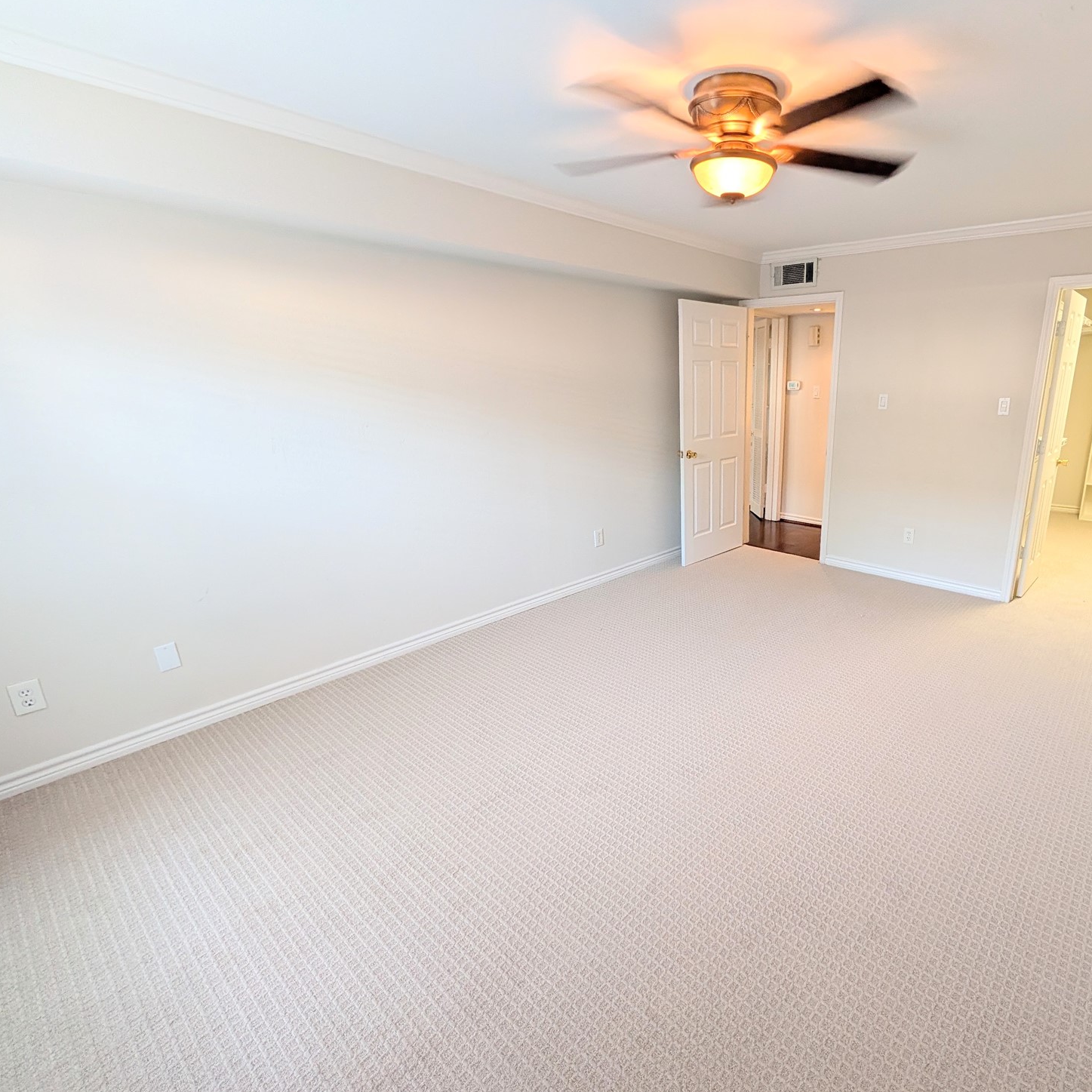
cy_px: 548
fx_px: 535
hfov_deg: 88.6
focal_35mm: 15
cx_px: 707
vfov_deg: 91.1
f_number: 1.7
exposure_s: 1/60
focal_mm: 2.02
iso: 68
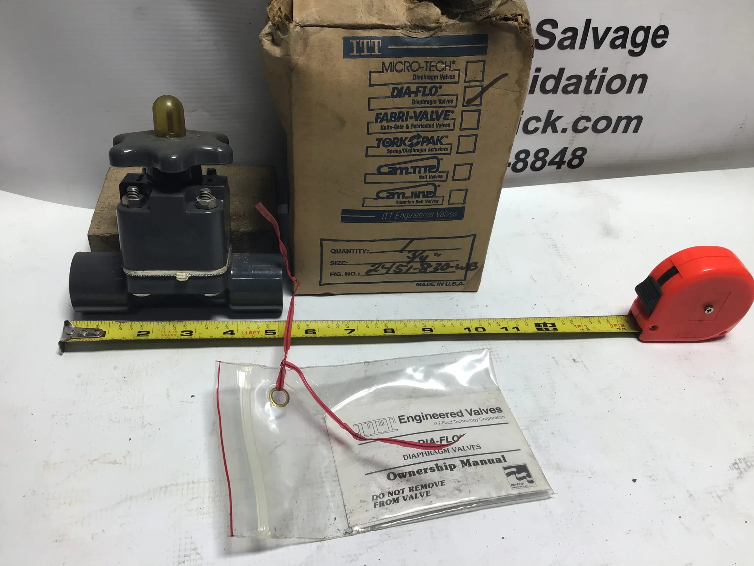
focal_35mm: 31
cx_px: 377
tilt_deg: -41.2
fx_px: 675
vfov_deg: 45.4
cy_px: 283
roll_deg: -7.7
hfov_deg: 58.4
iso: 32
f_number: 2.4
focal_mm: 3.3
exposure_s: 1/120
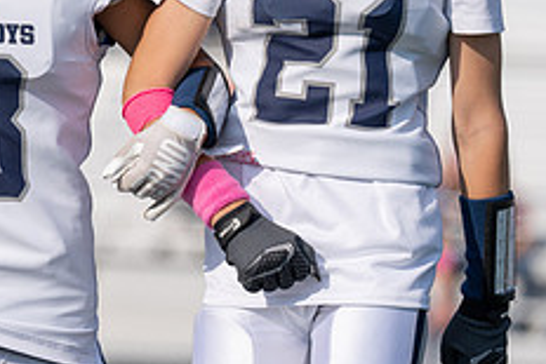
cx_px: -33
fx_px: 5873
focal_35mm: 387
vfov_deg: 3.6
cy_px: -43
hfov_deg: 5.3
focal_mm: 150
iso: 100
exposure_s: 1/2500
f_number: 3.2
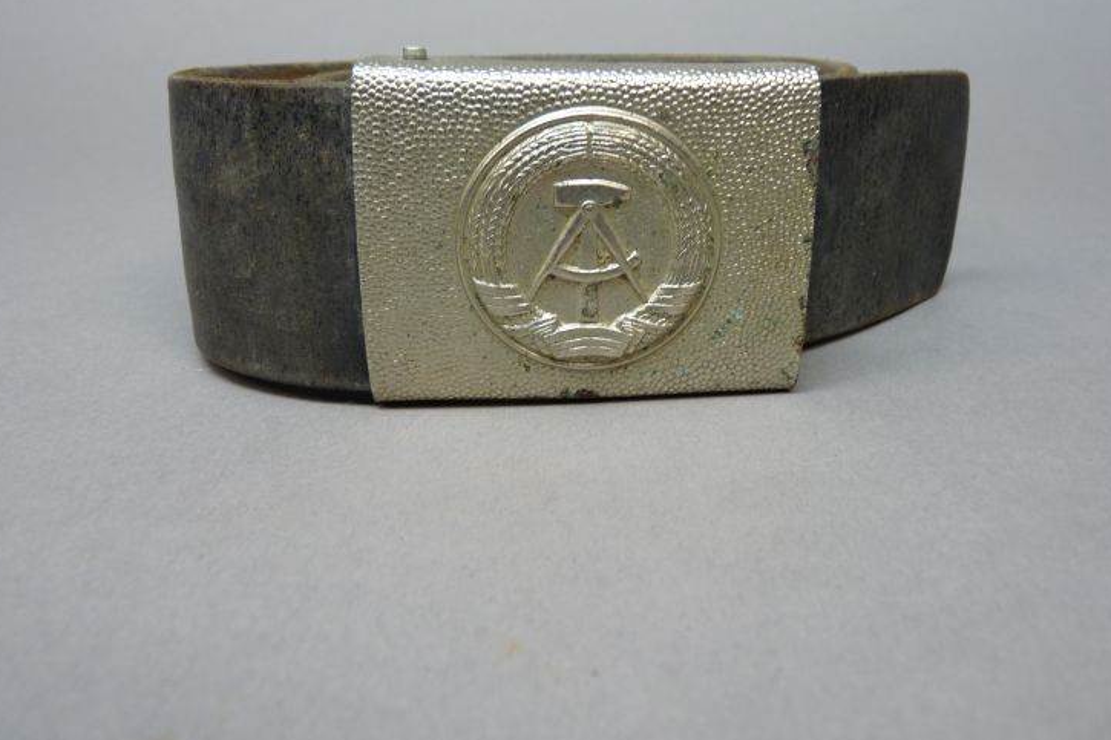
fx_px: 956
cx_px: 590
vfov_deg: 42.1
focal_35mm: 31
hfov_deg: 60.2
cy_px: 303
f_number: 2.8
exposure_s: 1/30
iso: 125
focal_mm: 4.8
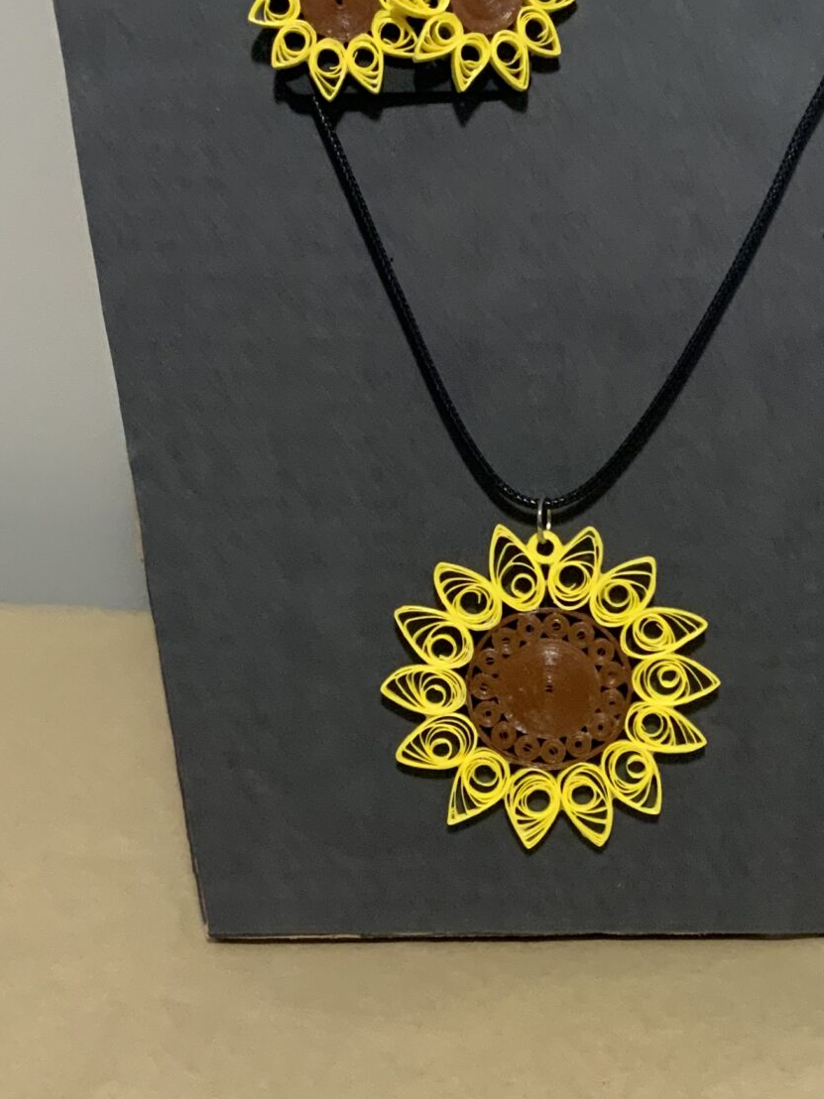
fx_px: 2126
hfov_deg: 21.7
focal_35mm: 67
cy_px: 677
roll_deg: -1.0
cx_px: 618
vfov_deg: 28.9
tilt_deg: -23.8
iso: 160
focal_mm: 3
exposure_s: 1/60
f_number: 1.8
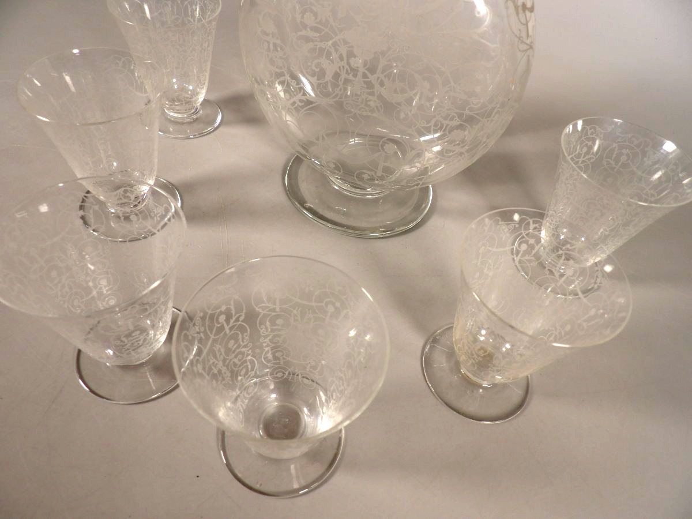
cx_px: 346
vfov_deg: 56.8
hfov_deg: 71.6
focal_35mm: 24
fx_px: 480
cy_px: 260
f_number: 2.8
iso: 136
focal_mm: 4.3
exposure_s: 1/33
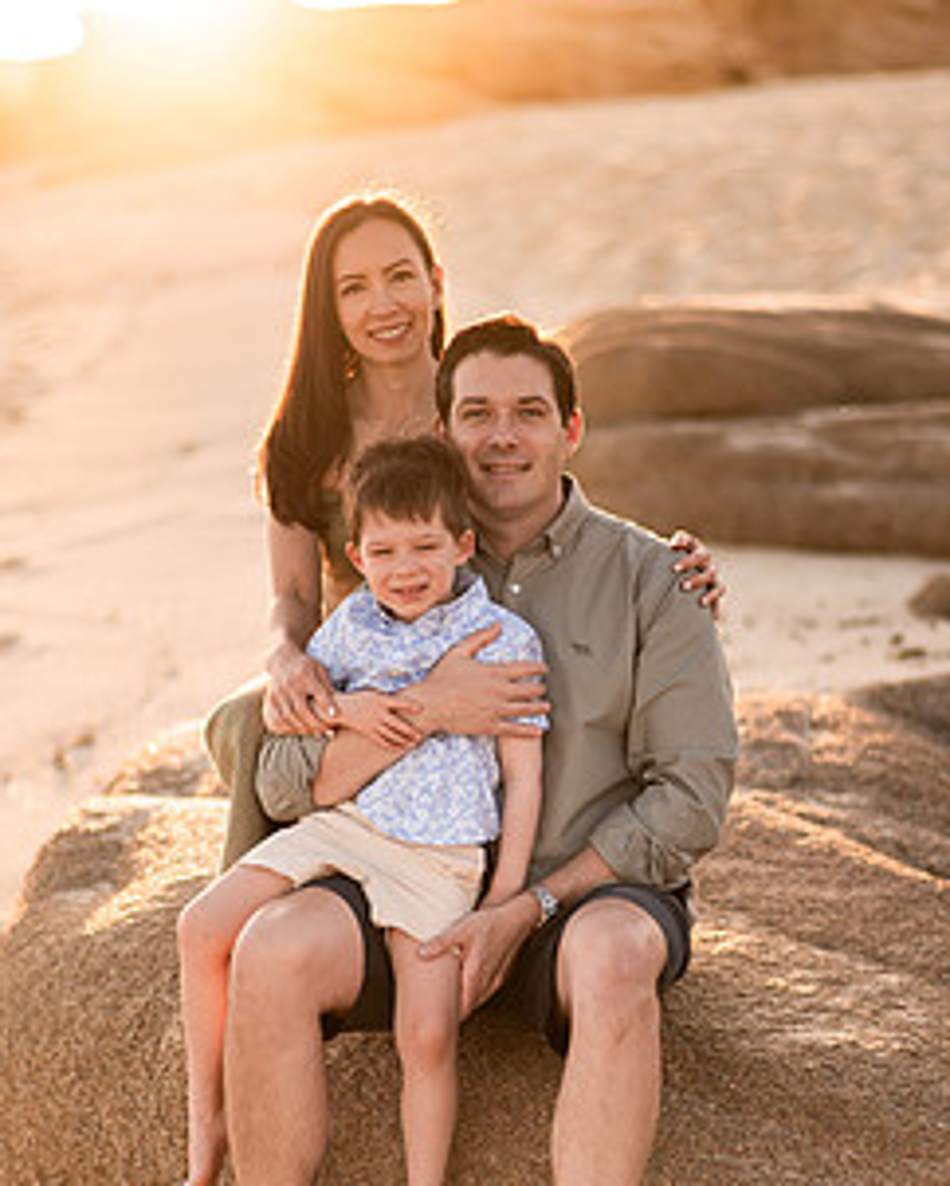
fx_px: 2844
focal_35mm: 81
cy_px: 738
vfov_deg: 23.5
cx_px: 483
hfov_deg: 19.0
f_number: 1.6
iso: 100
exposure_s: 1/2500
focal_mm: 58
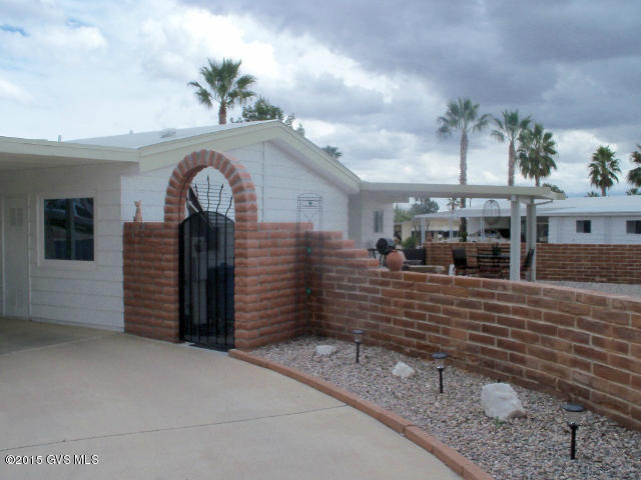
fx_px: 648
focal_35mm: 35
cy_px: 240
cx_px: 320
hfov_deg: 52.6
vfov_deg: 40.7
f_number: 5.5
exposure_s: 1/320
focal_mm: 6.3
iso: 160
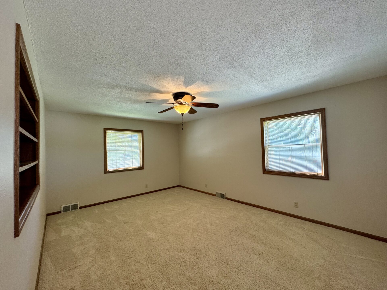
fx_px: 157
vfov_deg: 85.7
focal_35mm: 14
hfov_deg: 102.1
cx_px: 194
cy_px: 145
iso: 200
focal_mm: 2.22
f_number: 2.2
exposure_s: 1/60
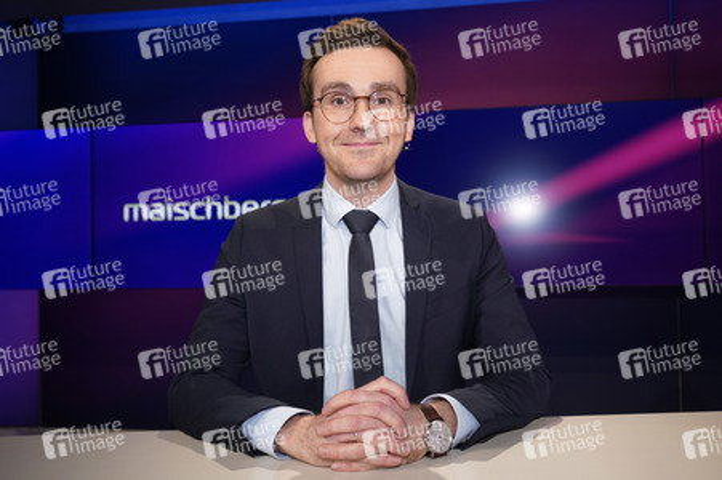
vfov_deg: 41.1
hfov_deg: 58.8
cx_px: 361
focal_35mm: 32
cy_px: 240
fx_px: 641
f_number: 5
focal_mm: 32
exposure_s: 1/125
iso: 2000
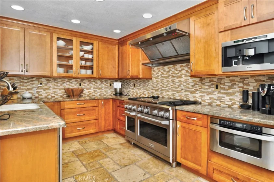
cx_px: 137
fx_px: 137
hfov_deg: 90.1
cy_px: 91
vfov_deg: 67.3
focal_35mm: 18
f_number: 6.3
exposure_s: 1/60
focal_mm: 12
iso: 400
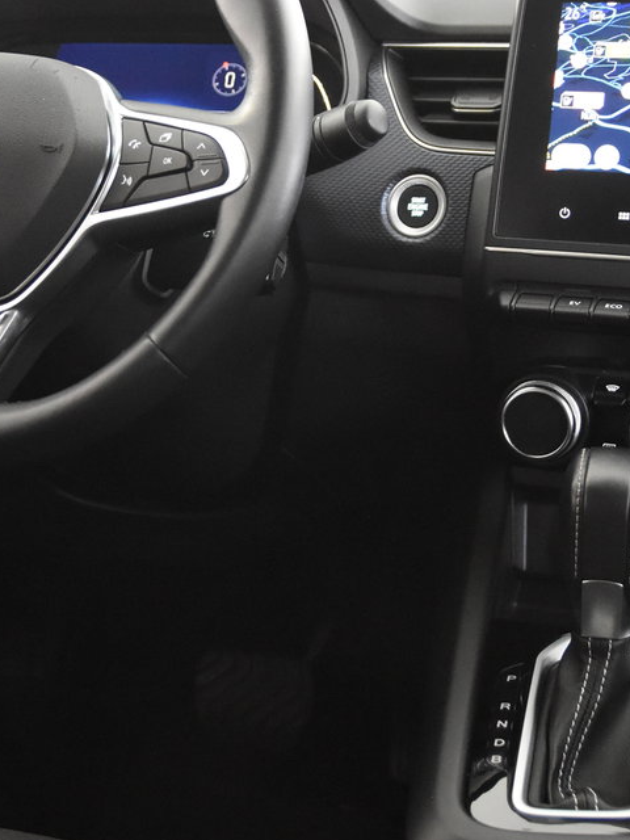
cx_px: 234
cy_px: 327
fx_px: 1820
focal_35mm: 75
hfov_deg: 19.6
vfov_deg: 25.9
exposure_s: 1/40
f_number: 3.2
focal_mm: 26
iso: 5000
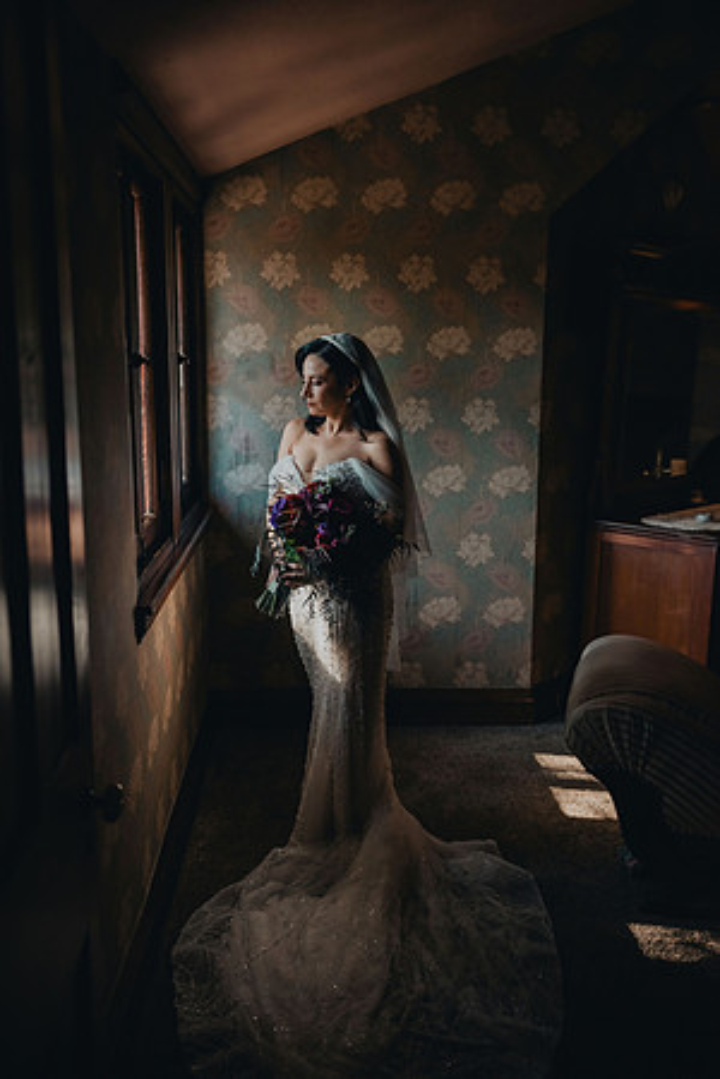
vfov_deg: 55.8
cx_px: 360
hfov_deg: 38.9
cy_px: 540
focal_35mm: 34
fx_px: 1020
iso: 1250
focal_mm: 34
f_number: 2.8
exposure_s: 1/2000
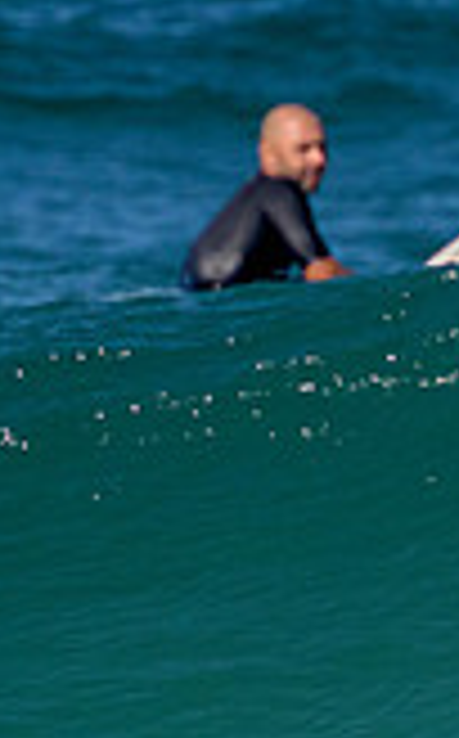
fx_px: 79498
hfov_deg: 0.3
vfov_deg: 0.5
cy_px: 886
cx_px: 751
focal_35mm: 3958
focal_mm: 800
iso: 1100
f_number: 11
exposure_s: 1/2000
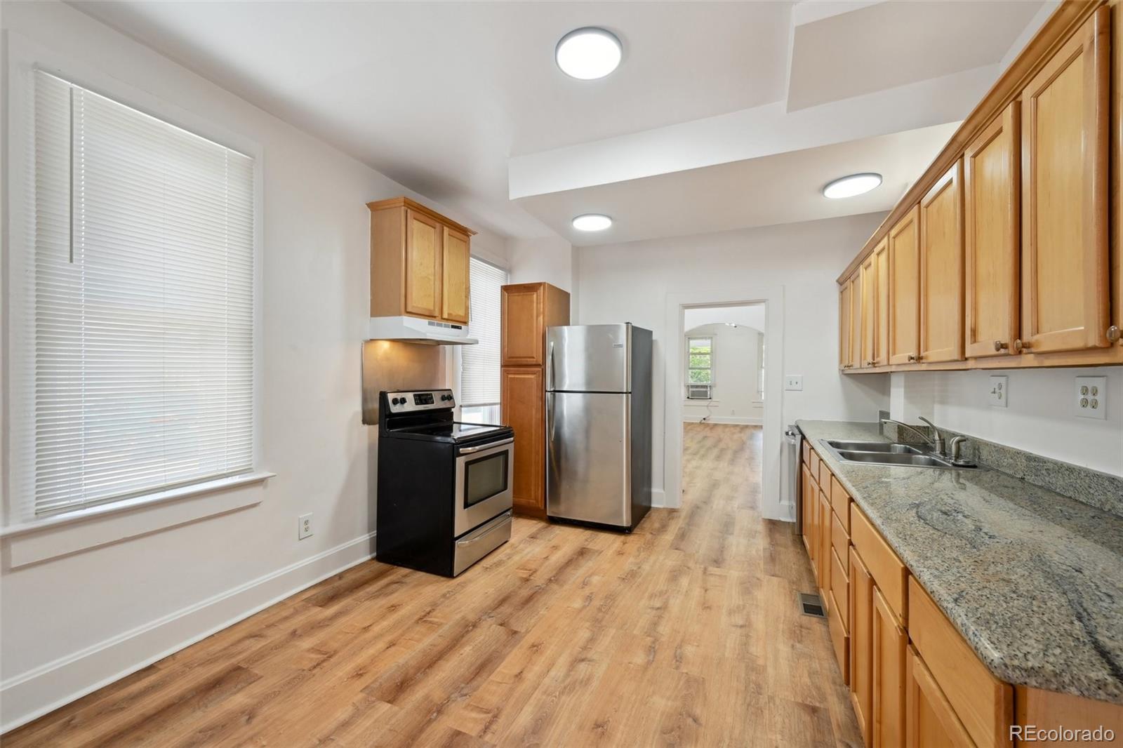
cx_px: 562
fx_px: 437
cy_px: 374
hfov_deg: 104.3
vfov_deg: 81.2
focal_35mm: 14
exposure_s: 1/13
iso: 400
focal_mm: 14
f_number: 11
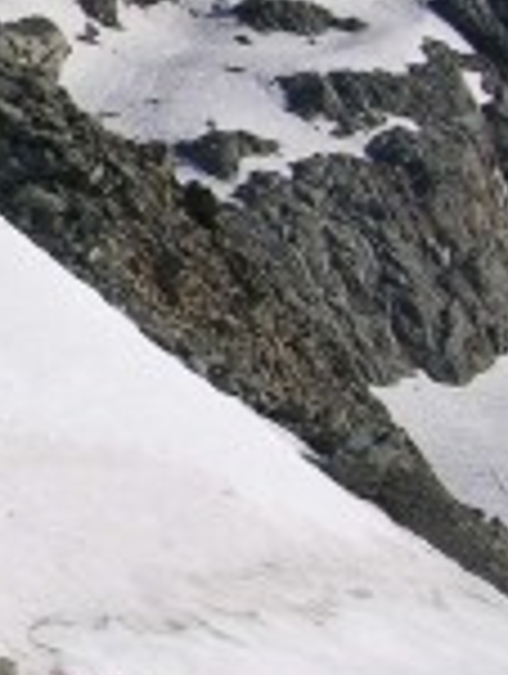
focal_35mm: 179
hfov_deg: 7.9
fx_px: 3493
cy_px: 162
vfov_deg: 11.0
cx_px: -598
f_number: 6.3
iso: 50
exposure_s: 1/266
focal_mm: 8.9
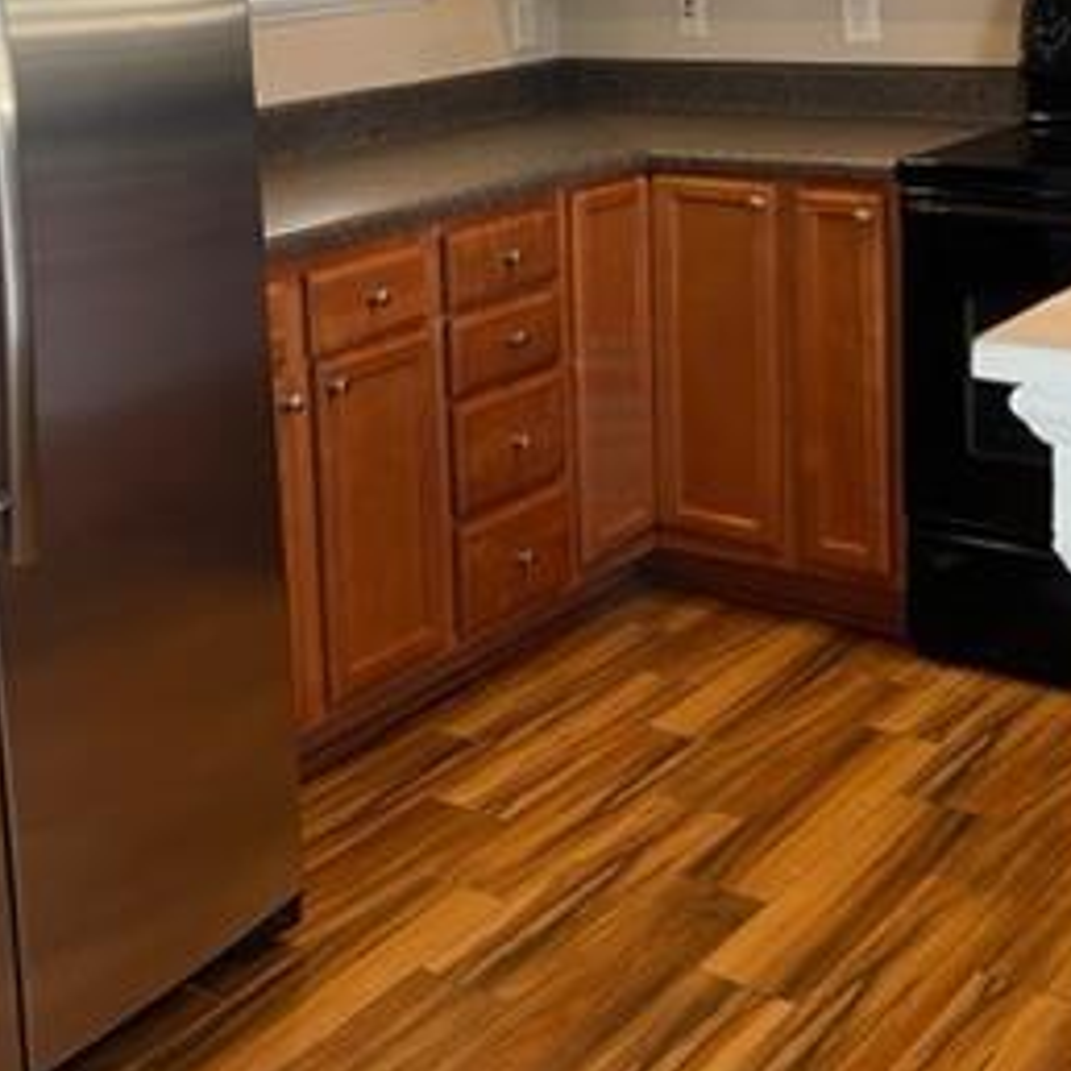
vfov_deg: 29.1
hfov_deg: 30.0
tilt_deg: -8.6
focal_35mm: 57
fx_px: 1995
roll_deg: +2.9
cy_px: 149
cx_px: 452
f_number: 1.6
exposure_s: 1/60
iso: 125
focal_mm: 5.1
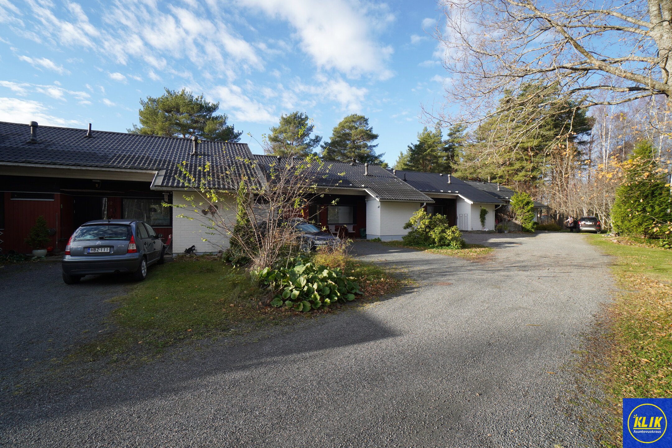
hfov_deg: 100.4
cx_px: 336
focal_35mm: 15
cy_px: 224
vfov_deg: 77.3
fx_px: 280
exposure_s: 1/160
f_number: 6.3
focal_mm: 10
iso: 100
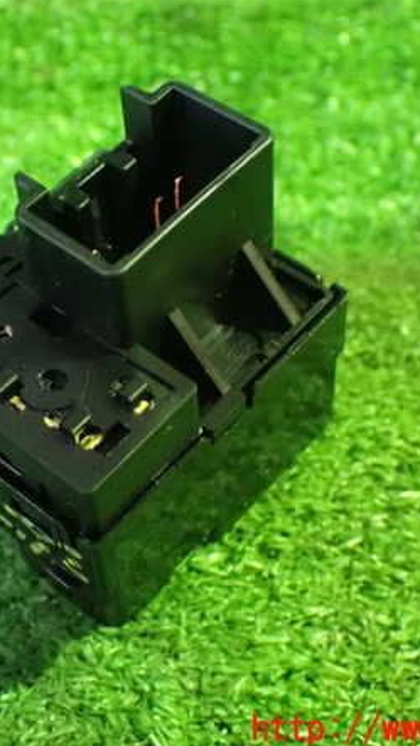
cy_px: 371
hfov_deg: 18.5
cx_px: 127
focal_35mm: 65
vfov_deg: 32.3
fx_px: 1285
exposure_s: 1/25
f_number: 2.9
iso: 1600
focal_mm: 7.84
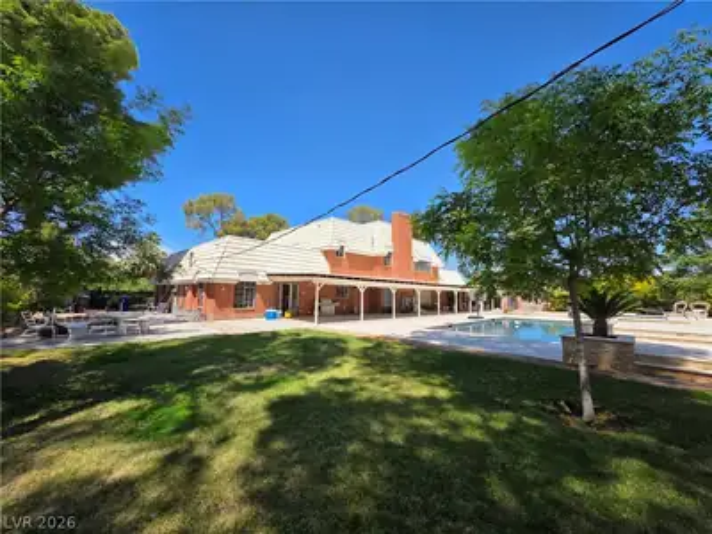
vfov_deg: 89.9
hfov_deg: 106.2
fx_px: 267
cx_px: 356
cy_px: 267
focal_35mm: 13
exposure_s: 1/2016
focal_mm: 2.2
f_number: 1.9
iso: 40
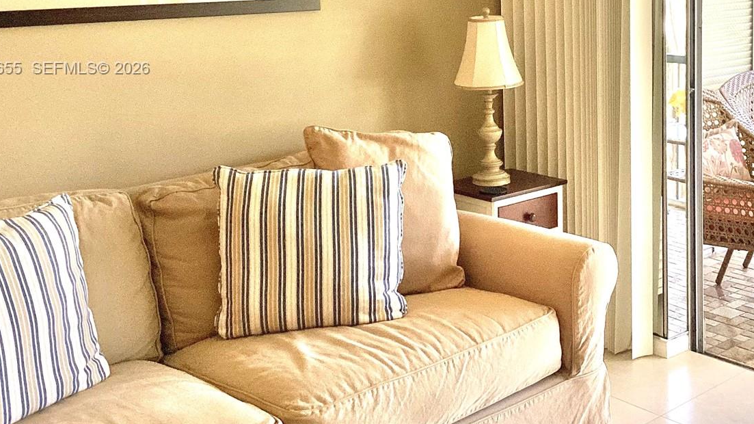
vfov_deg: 23.9
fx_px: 979
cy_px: 69
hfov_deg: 41.7
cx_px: 483
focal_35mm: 49
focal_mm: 3.3
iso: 50
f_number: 2.4
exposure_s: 1/100
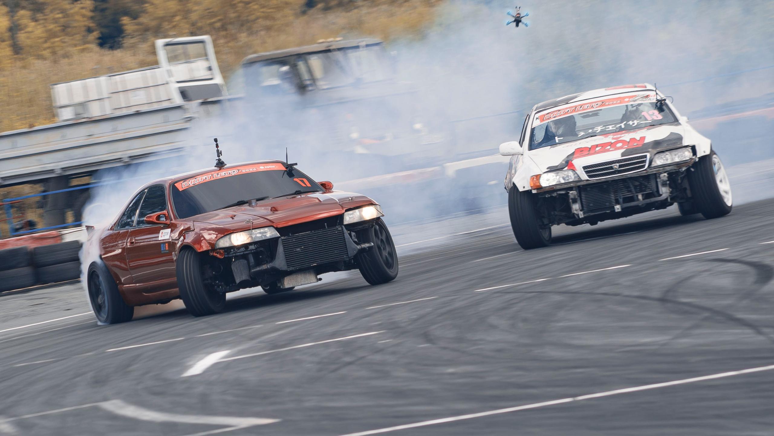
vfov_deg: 3.6
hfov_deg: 6.5
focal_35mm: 333
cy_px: 239
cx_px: 265
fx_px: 6837
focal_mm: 160
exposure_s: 1/125
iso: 100
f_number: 9
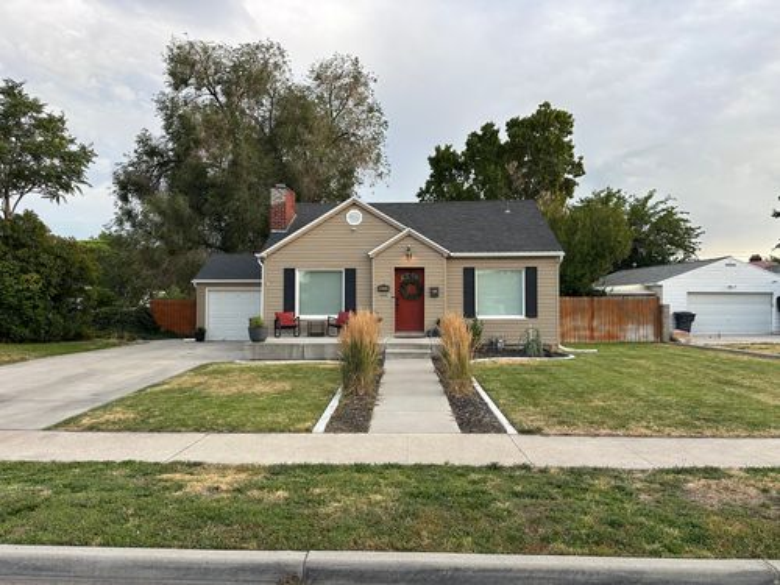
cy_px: 292
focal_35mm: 24
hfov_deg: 71.6
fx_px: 541
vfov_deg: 56.8
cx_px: 390
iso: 80
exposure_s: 1/352
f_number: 1.78
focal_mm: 6.86
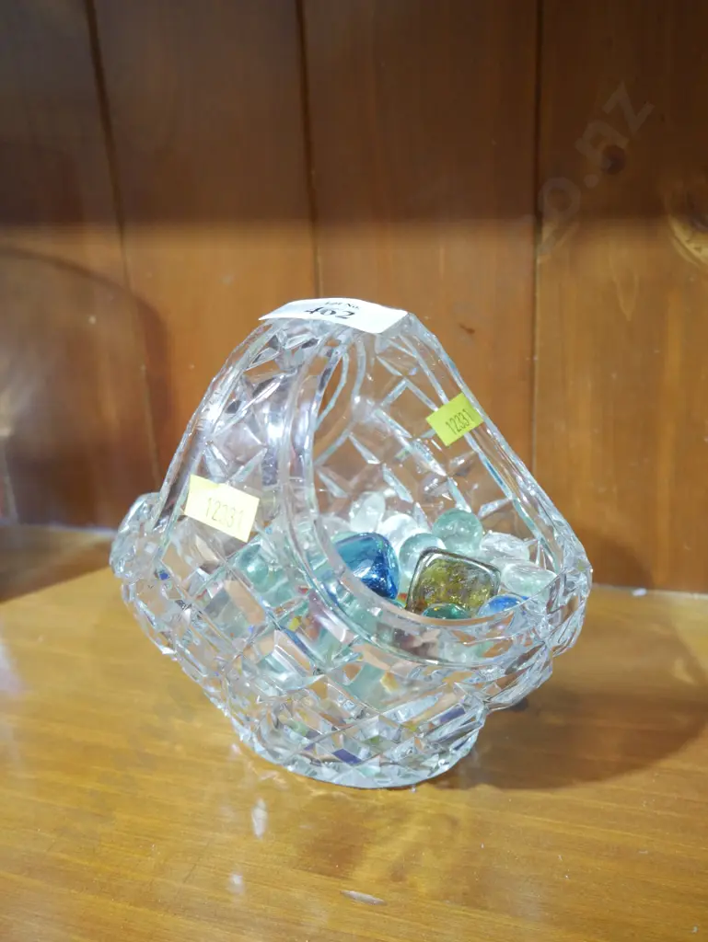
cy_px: 471
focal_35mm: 36
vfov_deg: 51.3
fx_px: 981
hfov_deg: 39.7
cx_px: 354
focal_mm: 18
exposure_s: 1/60
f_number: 4
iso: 1600
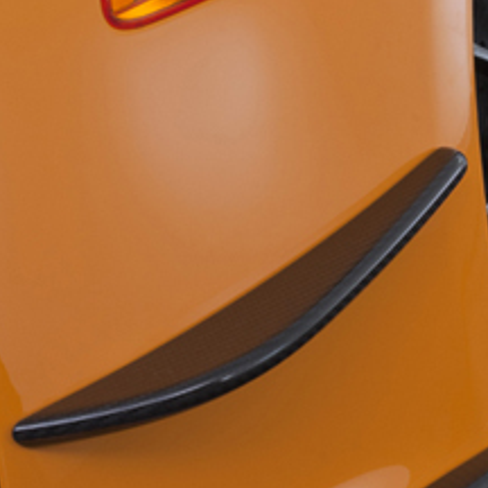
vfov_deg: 14.3
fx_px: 1930
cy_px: 86
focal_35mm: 121
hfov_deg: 14.3
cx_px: 404
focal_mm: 32
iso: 100
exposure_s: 1/2.5
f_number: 16
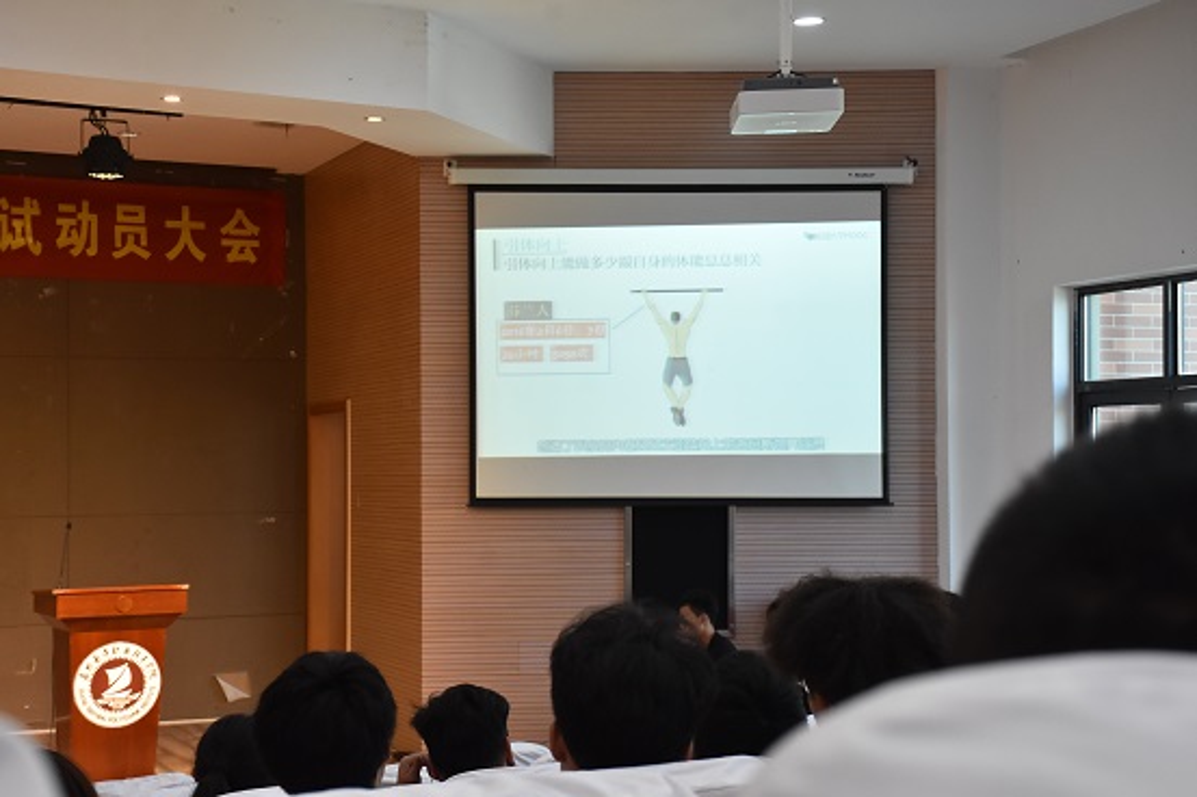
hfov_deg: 31.9
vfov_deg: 21.5
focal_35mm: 63
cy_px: 398
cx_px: 598
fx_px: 2093
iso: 2000
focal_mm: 42
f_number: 6.7
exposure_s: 1/250
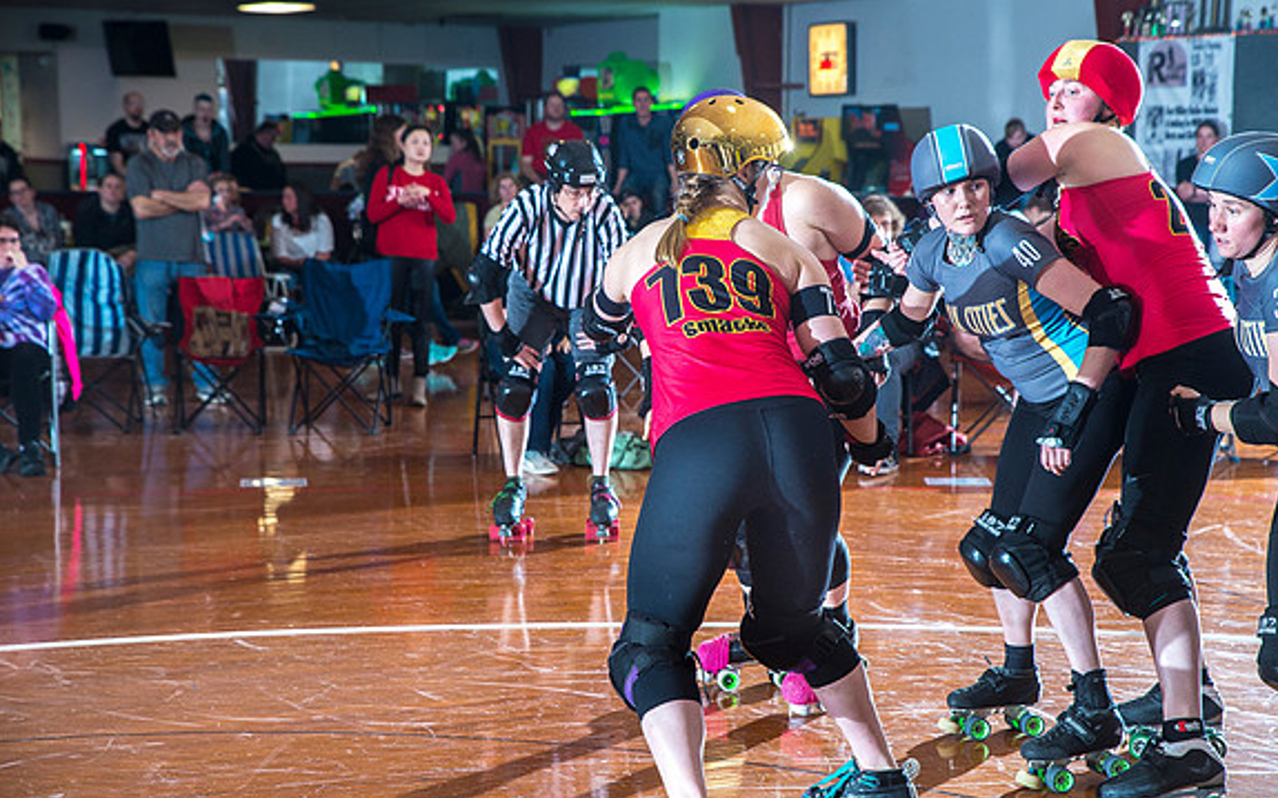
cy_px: 410
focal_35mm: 72
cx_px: 640
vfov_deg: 18.1
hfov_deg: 28.6
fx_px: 2507
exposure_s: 1/160
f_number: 5.6
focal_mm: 70
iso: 800
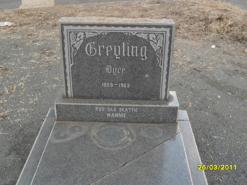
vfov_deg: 32.9
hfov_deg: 42.9
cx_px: 124
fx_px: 314
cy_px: 92
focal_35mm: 44
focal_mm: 7.8
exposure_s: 1/45
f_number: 4.5
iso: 100
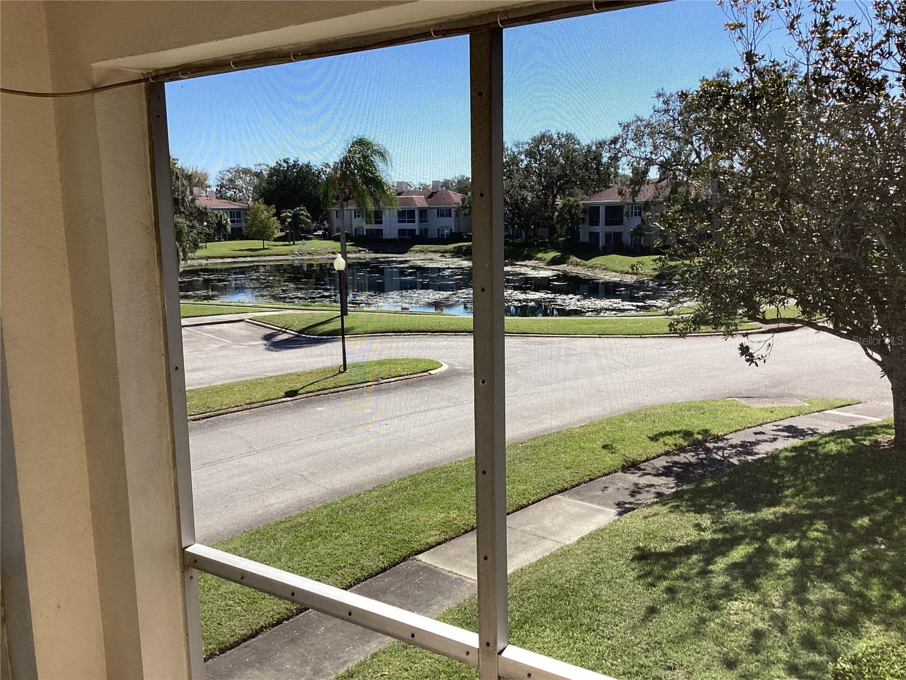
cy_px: 340
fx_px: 811
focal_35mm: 31
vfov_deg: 45.4
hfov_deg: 58.4
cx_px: 453
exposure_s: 1/762
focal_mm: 3.3
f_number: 2.4
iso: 25
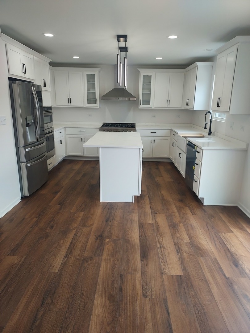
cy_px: 166
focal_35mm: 24
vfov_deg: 71.6
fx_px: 231
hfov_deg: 56.8
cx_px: 125
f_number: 1.8
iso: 40
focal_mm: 4.6
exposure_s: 1/60
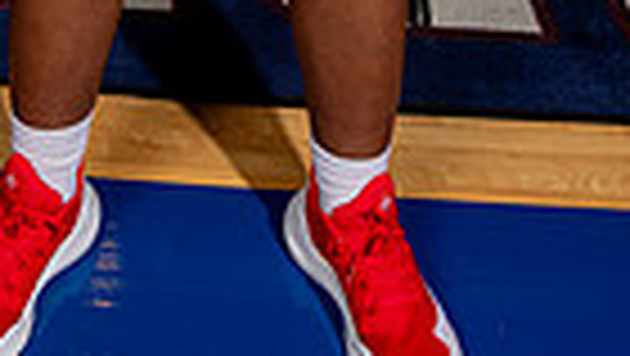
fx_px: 1354
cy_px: -586
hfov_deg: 25.9
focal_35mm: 81
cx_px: 153
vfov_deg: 11.4
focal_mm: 24
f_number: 7.1
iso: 250
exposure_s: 1/125
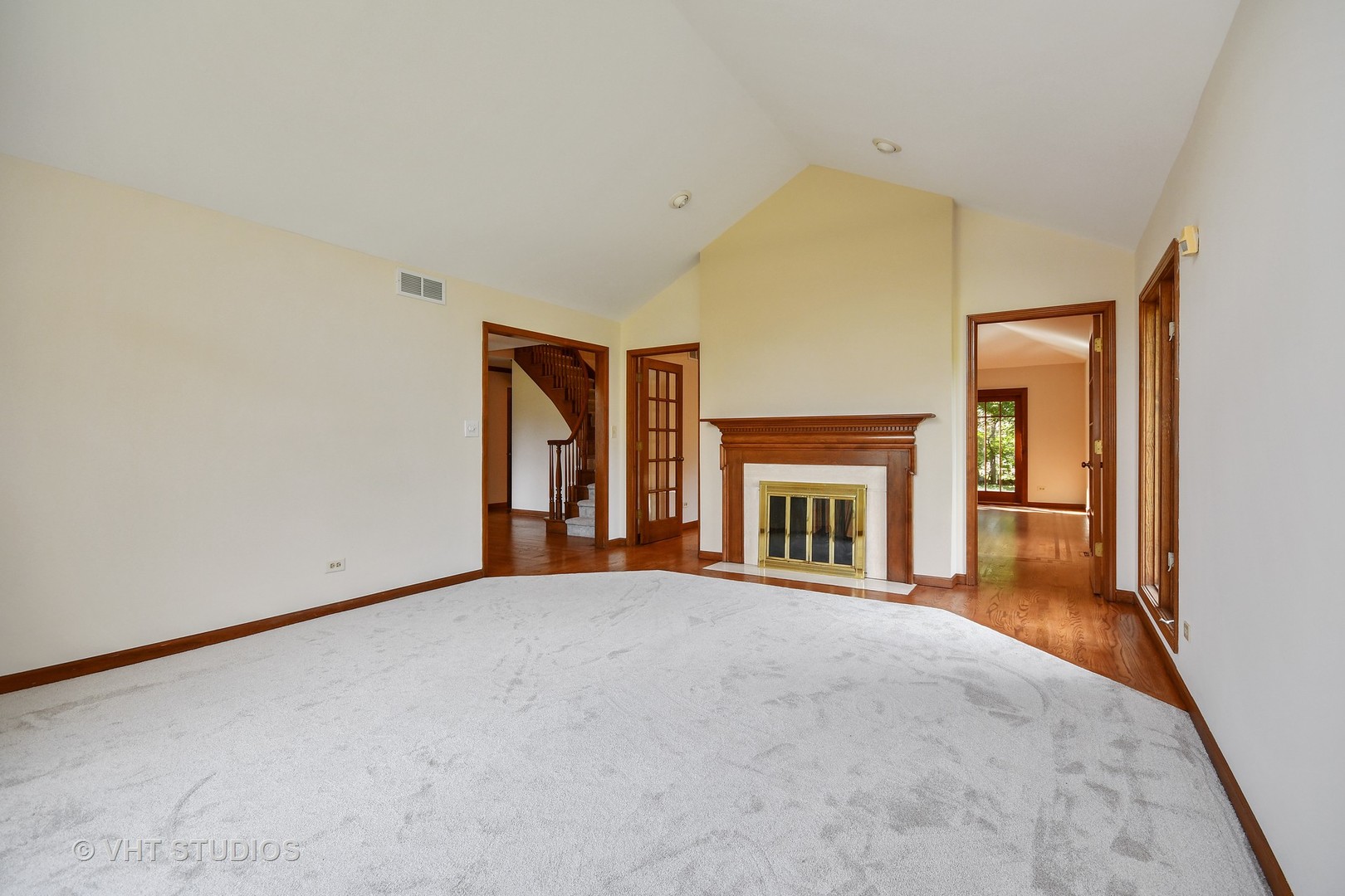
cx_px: 672
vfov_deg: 77.3
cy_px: 448
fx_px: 560
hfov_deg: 100.4
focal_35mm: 15
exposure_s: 1/20
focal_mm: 10
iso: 200
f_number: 9
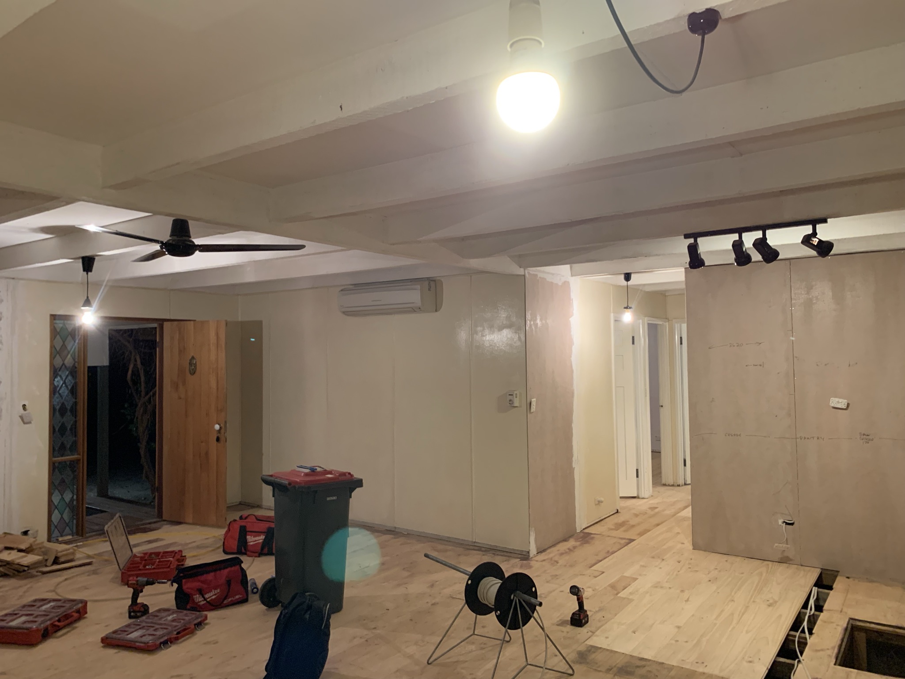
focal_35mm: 26
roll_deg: +1.2
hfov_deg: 67.3
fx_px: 680
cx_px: 452
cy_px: 340
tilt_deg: +2.5
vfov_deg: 53.1
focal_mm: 4.25
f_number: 1.8
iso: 320
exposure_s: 1/50
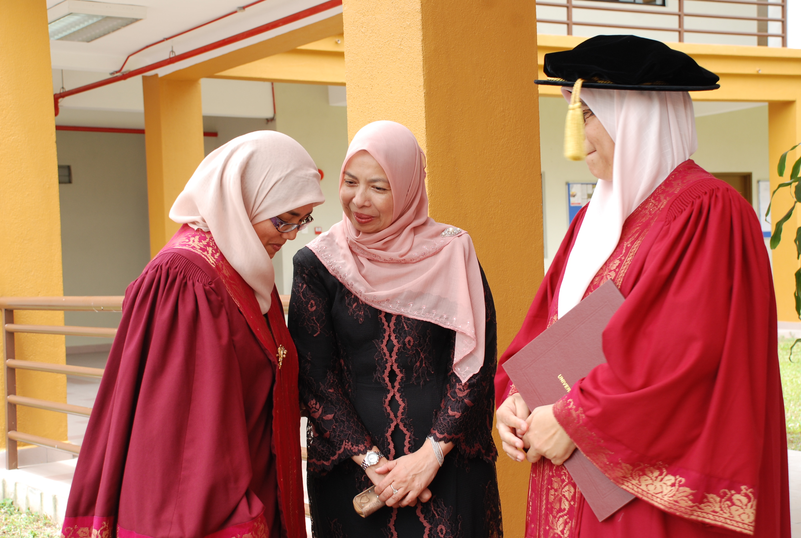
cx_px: 400
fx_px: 1338
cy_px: 269
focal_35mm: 60
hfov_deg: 33.3
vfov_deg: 22.7
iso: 200
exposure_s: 1/100
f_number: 5.6
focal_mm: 40
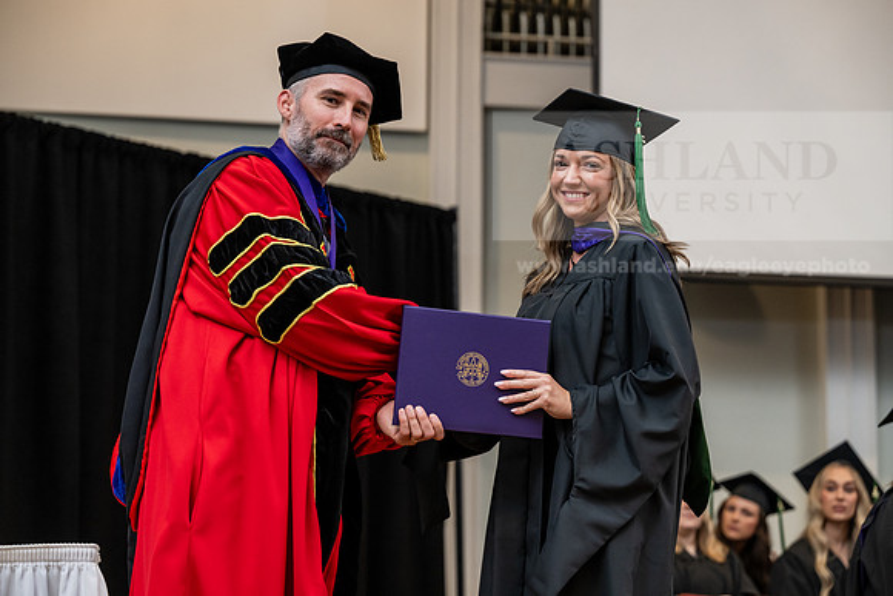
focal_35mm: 90
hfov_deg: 22.6
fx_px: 2233
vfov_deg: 15.2
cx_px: 446
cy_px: 298
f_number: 3.5
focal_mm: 90
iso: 1600
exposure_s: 1/200
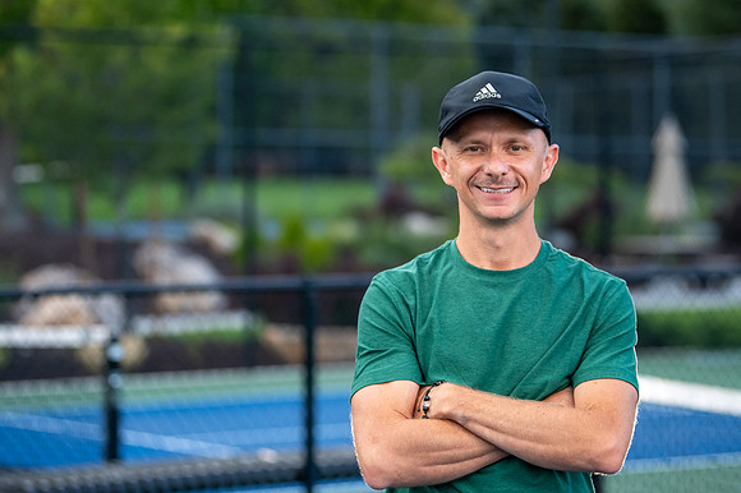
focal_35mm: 117
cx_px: 366
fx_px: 2400
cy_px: 246
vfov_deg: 11.7
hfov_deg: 17.6
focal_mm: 95
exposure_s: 1/1000
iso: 1250
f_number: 2.8
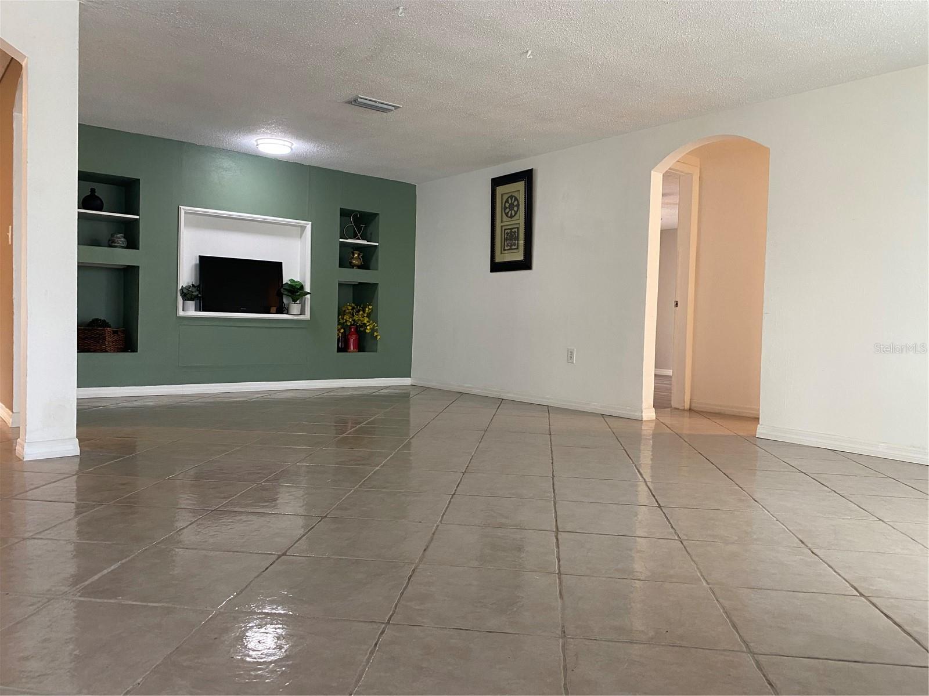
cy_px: 348
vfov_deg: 53.1
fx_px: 698
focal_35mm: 26
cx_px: 464
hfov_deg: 67.3
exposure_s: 1/60
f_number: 1.8
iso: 160
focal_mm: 4.25
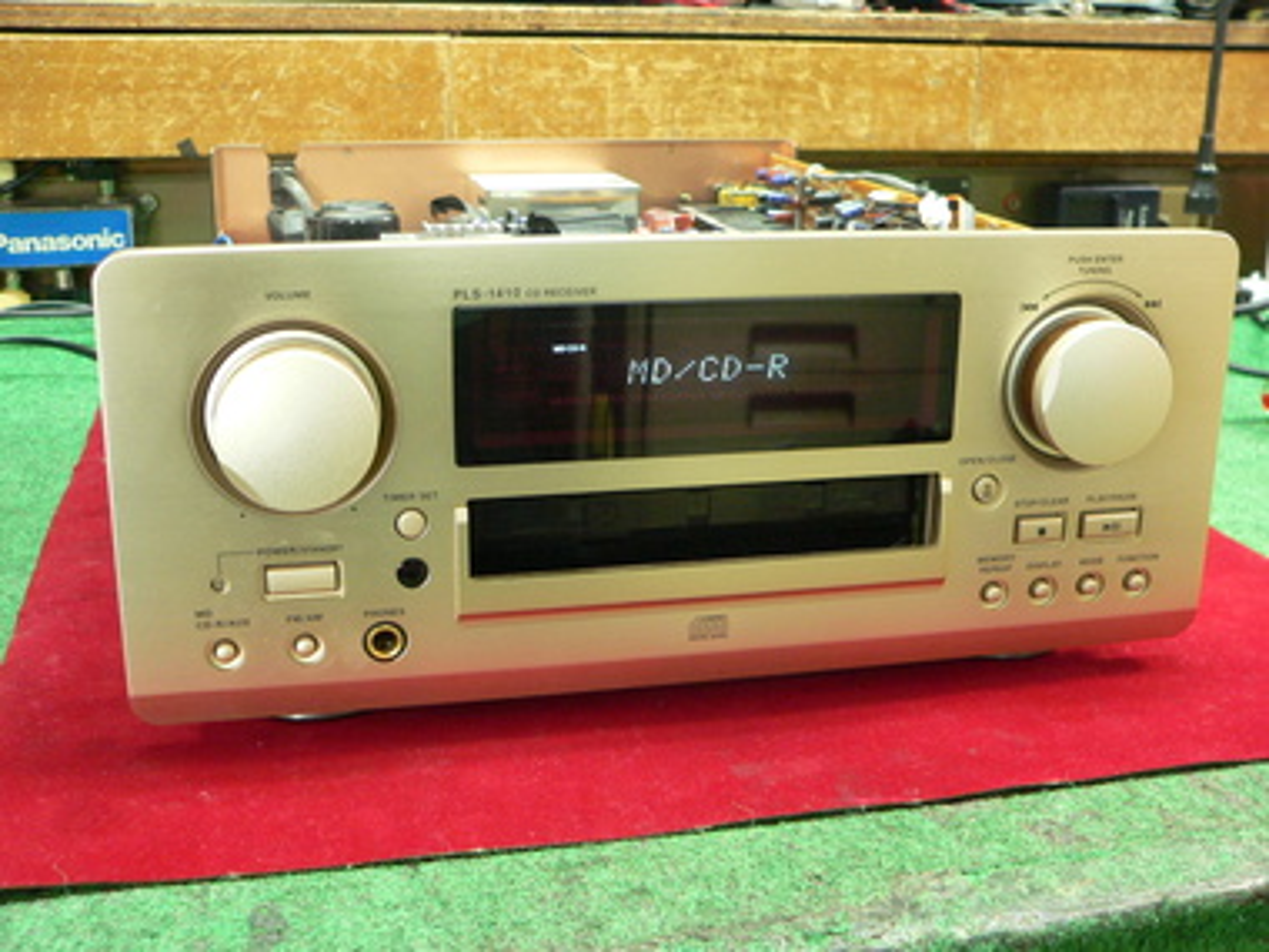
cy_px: 476
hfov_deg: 46.8
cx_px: 634
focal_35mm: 40
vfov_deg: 36.0
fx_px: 1466
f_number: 2.8
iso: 200
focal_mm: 6.7
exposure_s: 1/4
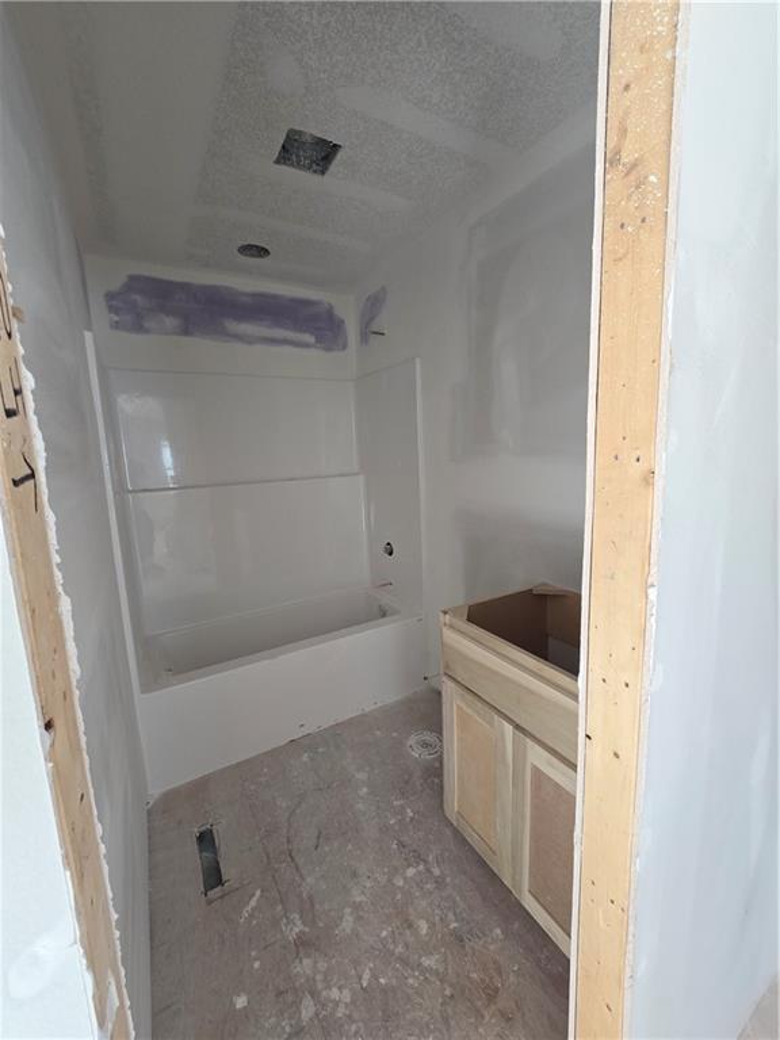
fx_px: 391
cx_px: 390
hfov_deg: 89.9
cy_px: 520
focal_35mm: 13
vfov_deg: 106.2
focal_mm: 2.2
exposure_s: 1/100
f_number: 2.2
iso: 200
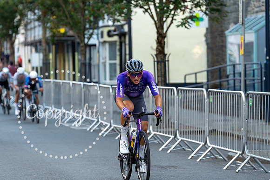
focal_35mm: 175
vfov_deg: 7.9
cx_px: 135
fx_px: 1313
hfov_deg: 11.7
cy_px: 90
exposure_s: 1/640
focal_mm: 175
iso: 1000
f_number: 4
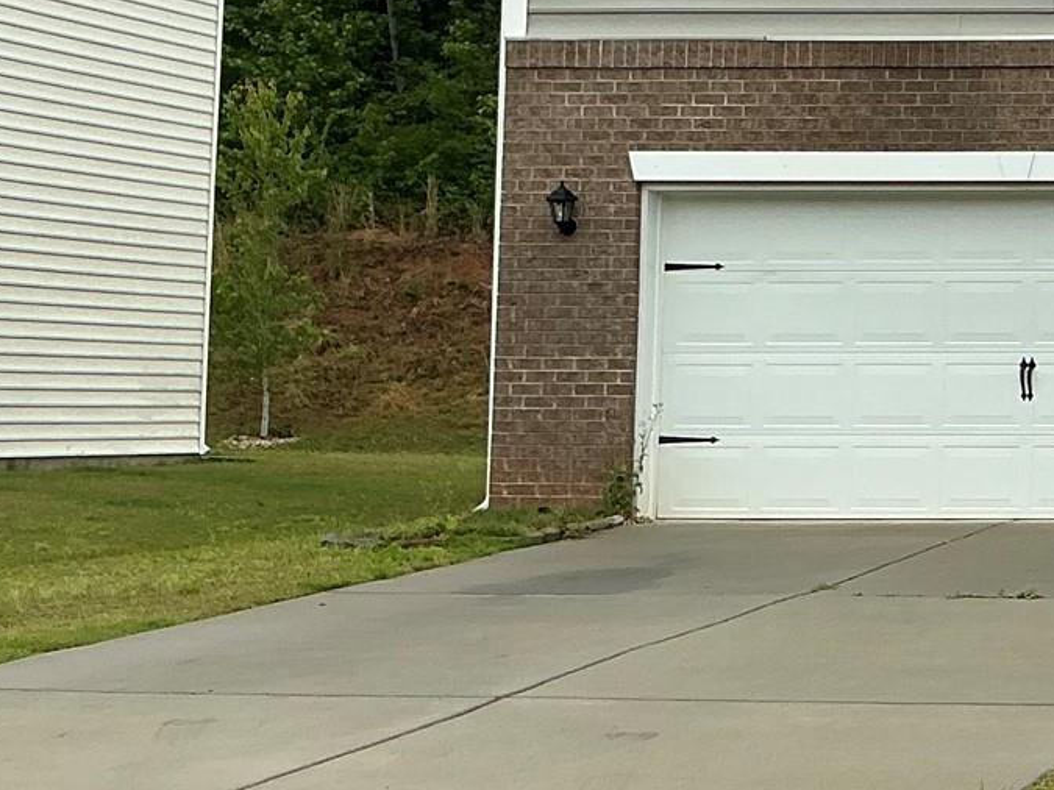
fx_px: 2588
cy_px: 190
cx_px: 1563
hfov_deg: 20.0
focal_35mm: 85
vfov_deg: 17.3
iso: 25
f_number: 1.8
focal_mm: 3
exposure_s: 1/620
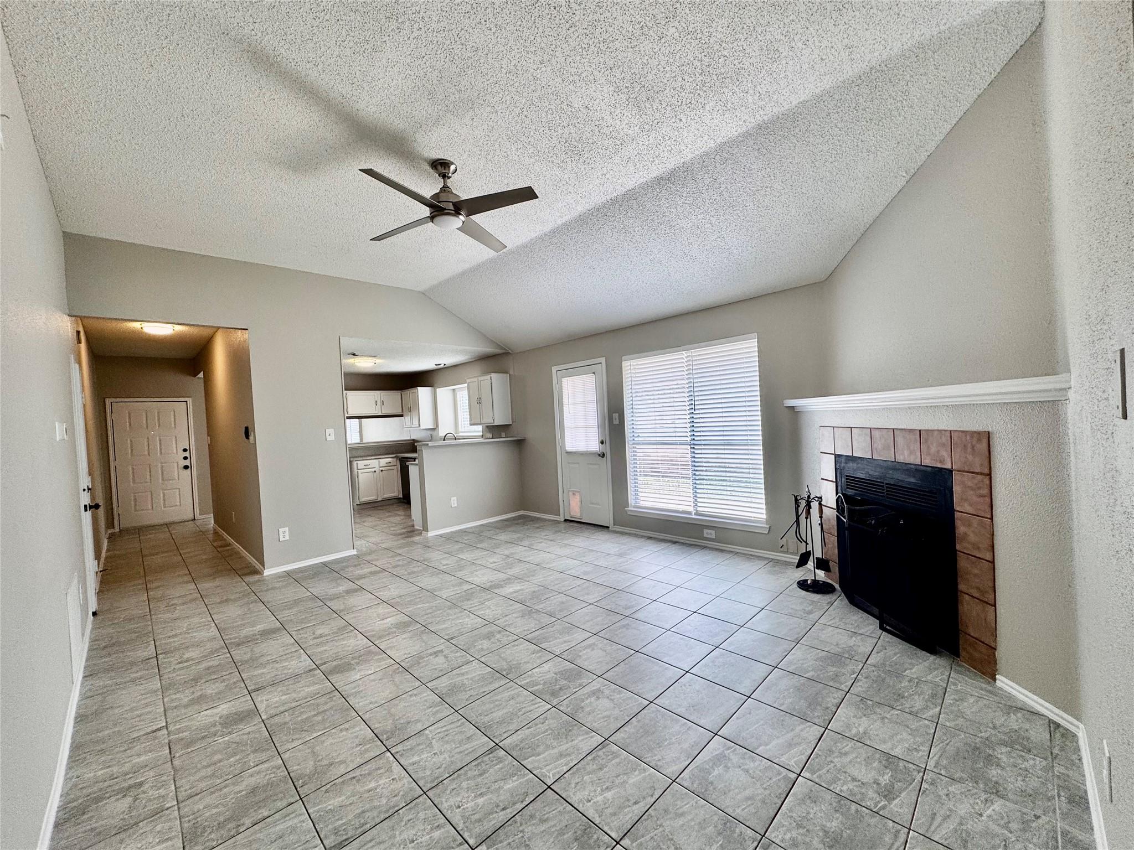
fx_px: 459
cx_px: 567
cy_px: 425
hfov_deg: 102.1
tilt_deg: -1.9
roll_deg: +3.9
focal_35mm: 14
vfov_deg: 85.7
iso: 50
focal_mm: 2.22
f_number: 2.2
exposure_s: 1/120
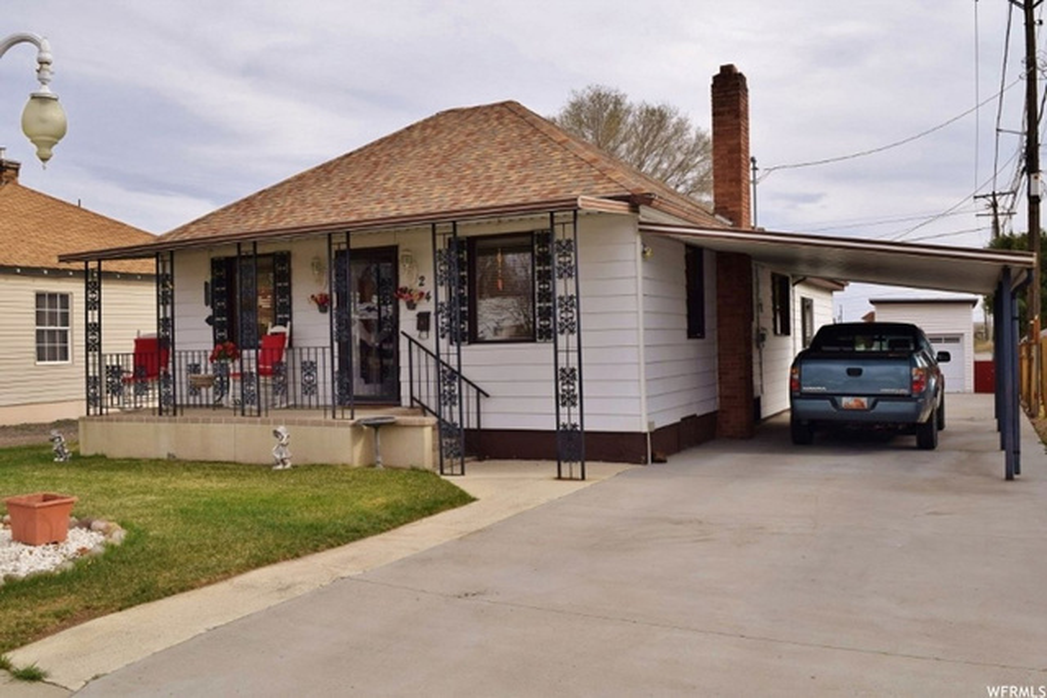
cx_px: 524
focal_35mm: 33
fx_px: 960
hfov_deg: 57.2
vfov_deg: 40.0
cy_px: 349
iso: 200
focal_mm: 22
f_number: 9
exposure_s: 1/320
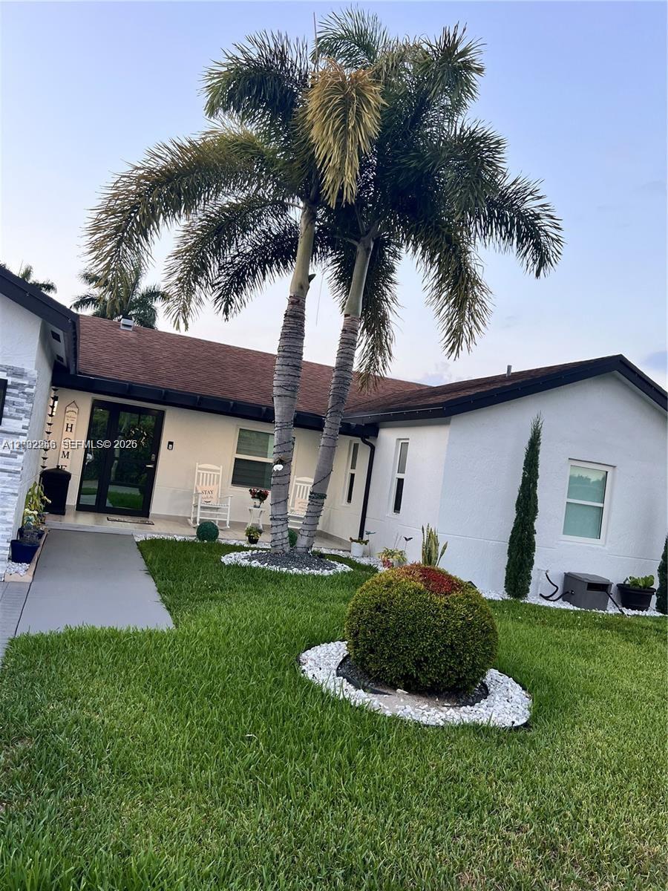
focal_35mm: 26
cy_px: 446
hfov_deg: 53.1
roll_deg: -7.8
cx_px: 334
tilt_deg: +3.4
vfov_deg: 67.3
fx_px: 669
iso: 50
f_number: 1.5
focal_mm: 5.7
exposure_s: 1/120
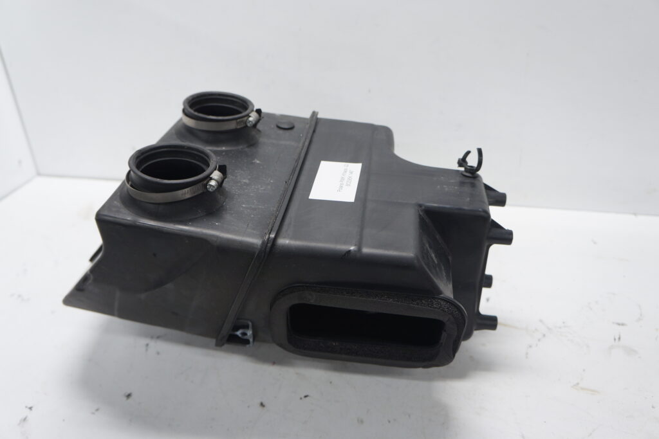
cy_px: 220
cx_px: 330
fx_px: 549
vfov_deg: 43.6
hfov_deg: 61.9
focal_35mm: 30
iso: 250
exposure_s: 1/60
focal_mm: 20
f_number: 4
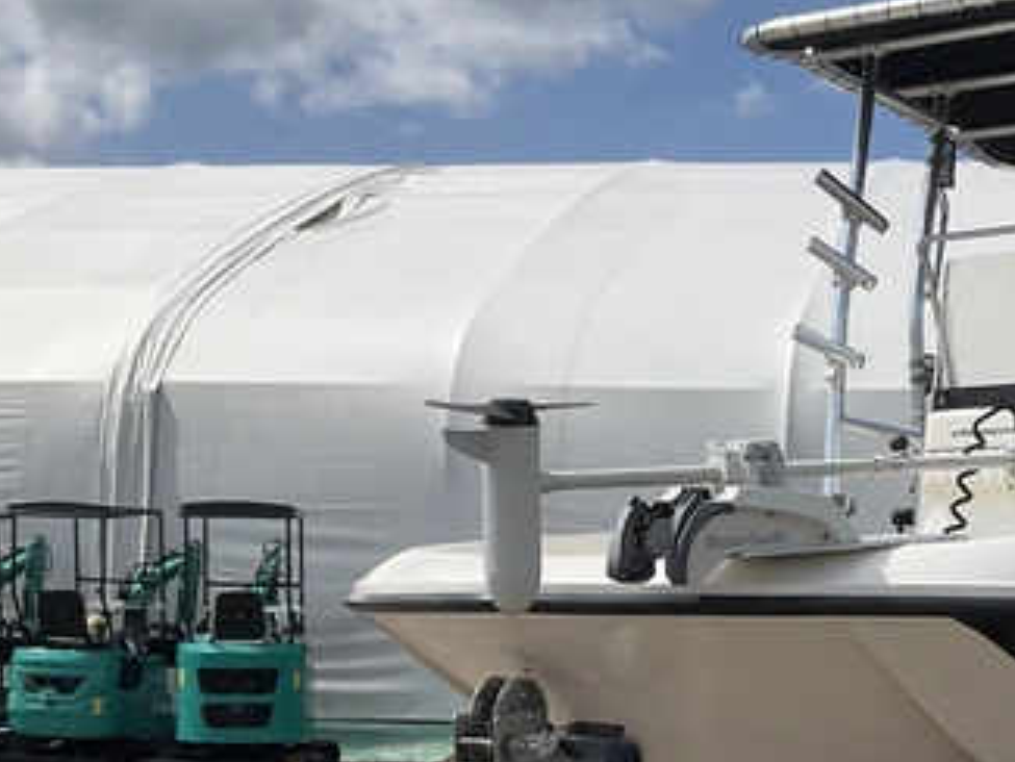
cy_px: 648
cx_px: 846
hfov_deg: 28.2
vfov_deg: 21.6
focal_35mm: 67
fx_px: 1965
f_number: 1.8
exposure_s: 1/3125
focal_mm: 3
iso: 25
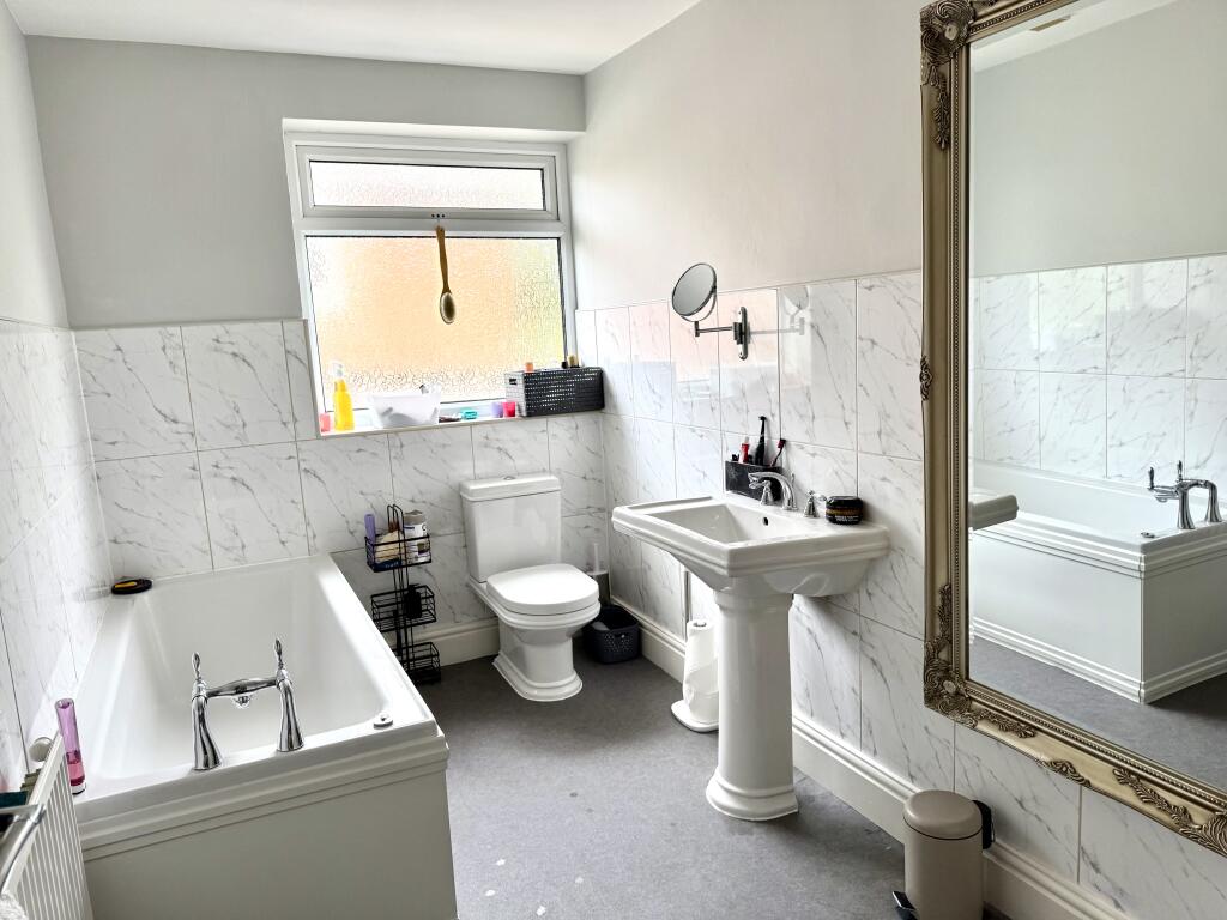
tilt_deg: -8.1
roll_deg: +3.4
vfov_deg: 56.8
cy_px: 460
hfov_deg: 71.6
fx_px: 851
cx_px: 614
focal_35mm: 24
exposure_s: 1/136
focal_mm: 6.76
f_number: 1.78
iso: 80
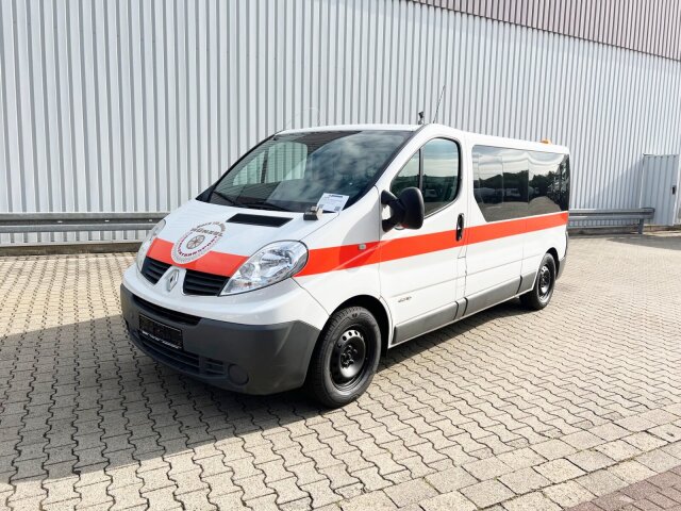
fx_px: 511
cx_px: 340
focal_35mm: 26
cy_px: 256
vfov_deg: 53.1
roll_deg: -1.2
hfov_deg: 67.3
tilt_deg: -6.6
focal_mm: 5.7
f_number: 1.5
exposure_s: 1/4274
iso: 50
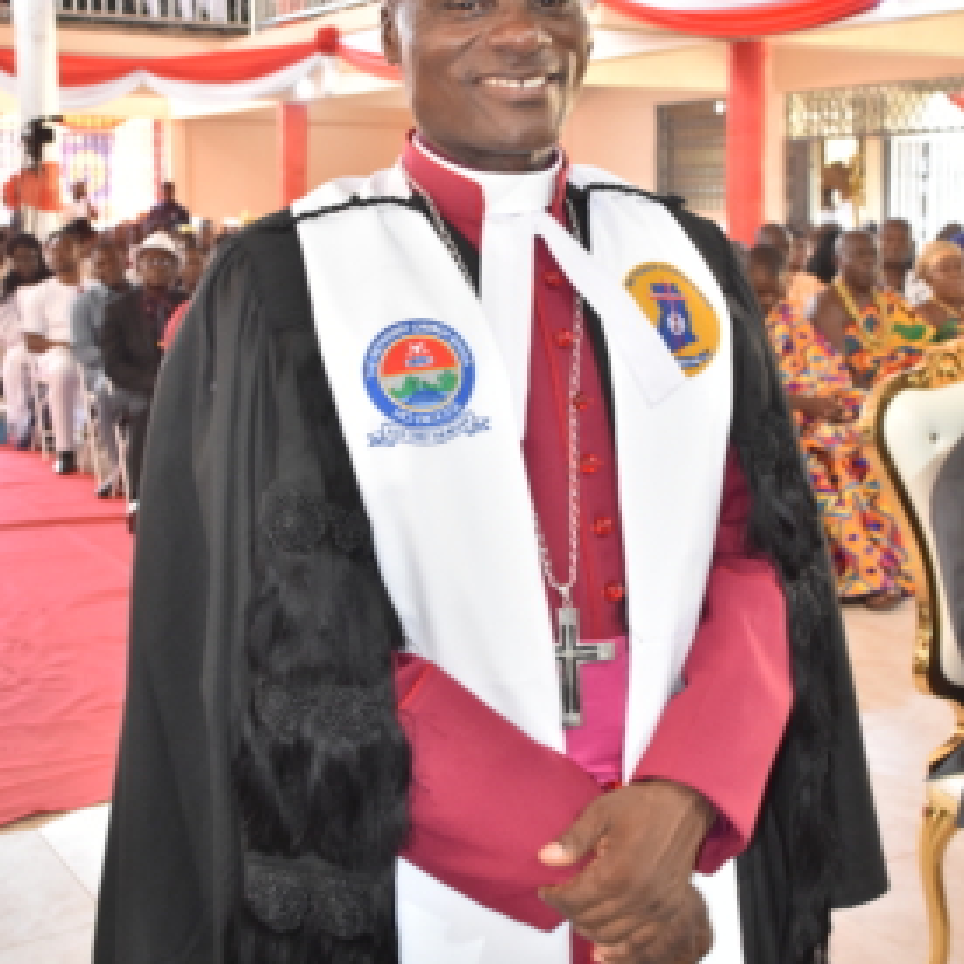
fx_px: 1481
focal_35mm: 47
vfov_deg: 35.9
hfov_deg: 36.1
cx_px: 487
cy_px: 381
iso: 2000
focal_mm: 24
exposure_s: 1/100
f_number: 5.6
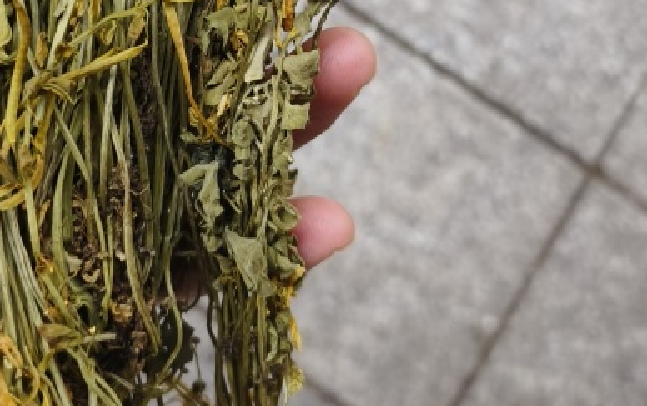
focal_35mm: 67
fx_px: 1182
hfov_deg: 30.5
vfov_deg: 18.9
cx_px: 233
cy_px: -1
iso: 85
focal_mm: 5.5
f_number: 1.75
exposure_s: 1/120
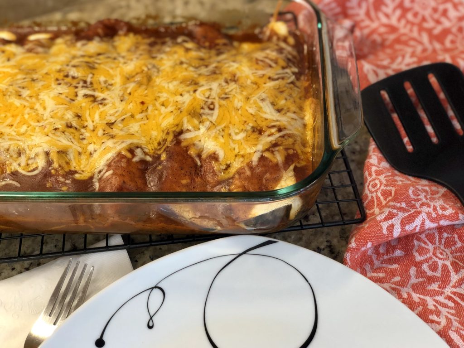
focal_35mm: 52
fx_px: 697
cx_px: 232
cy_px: 174
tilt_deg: -44.7
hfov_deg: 36.8
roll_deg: +5.8
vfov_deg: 28.0
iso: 80
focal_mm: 6
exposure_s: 1/60
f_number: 2.4
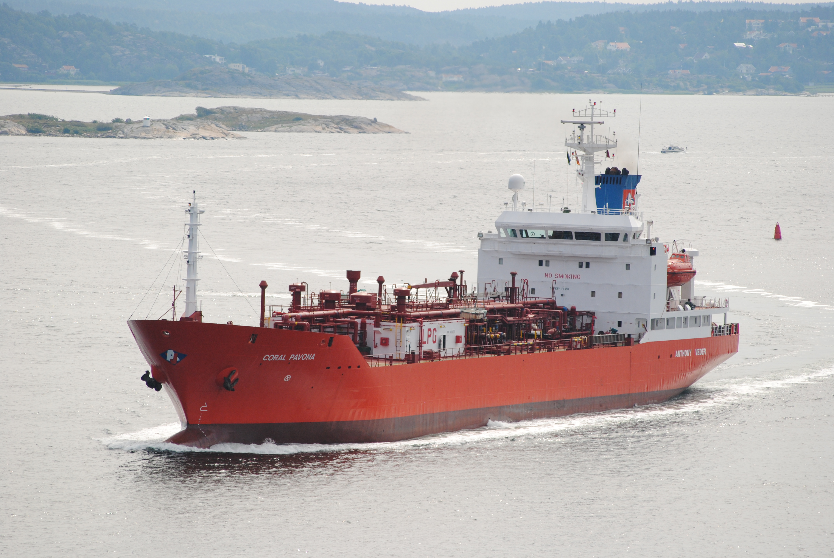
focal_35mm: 255
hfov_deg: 8.1
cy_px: 279
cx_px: 417
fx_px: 5915
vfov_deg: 5.4
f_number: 5
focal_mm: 170
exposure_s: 1/1600
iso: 200
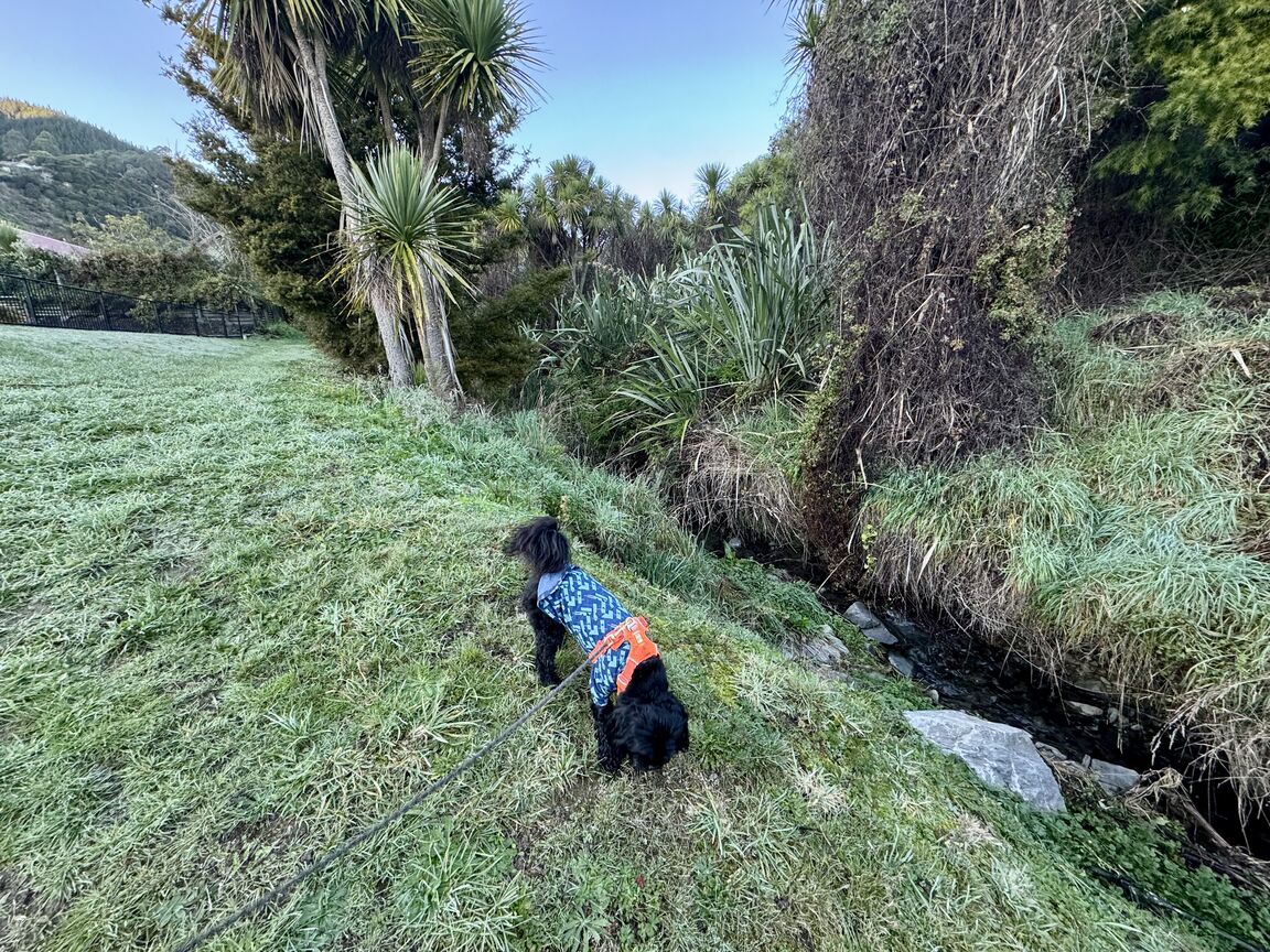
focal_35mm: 14
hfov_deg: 102.1
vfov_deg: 85.7
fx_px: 514
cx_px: 635
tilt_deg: -10.6
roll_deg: +2.5
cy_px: 476
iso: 160
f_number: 2.2
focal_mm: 2.22
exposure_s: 1/99
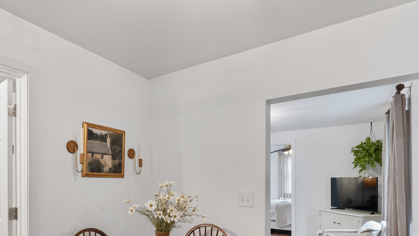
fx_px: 256
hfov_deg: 77.0
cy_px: 192
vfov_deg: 46.7
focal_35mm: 23
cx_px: 151
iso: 800
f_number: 8
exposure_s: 1/4
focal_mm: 14
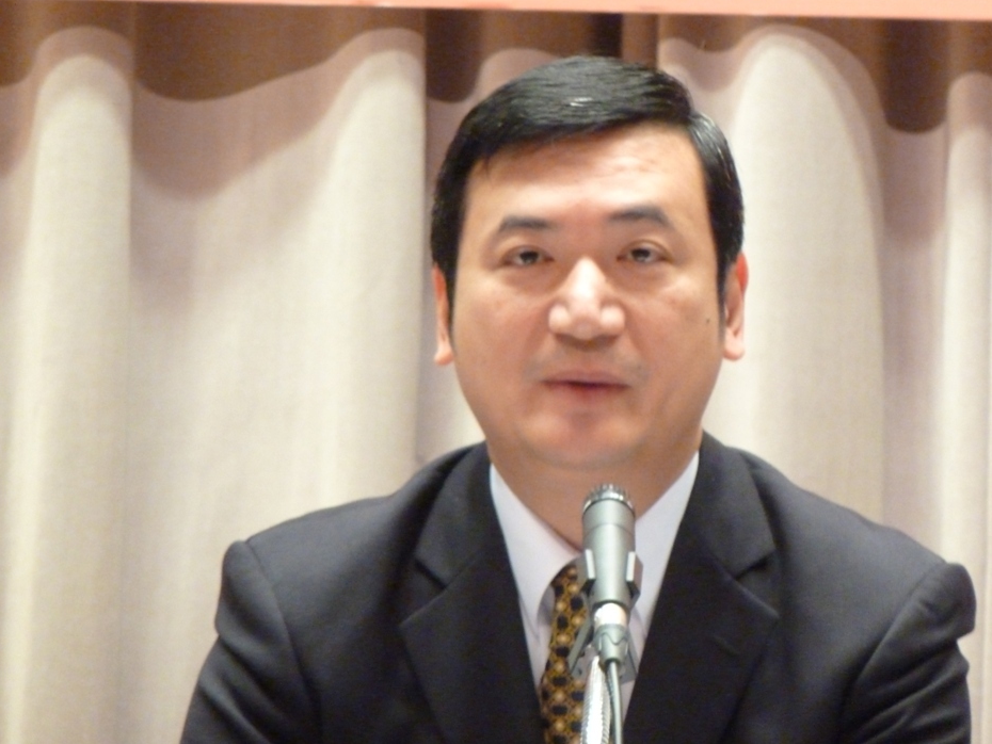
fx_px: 9775
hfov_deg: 5.8
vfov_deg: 4.4
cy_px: 372
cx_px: 495
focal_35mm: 341
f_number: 4.9
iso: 800
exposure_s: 1/15
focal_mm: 49.2
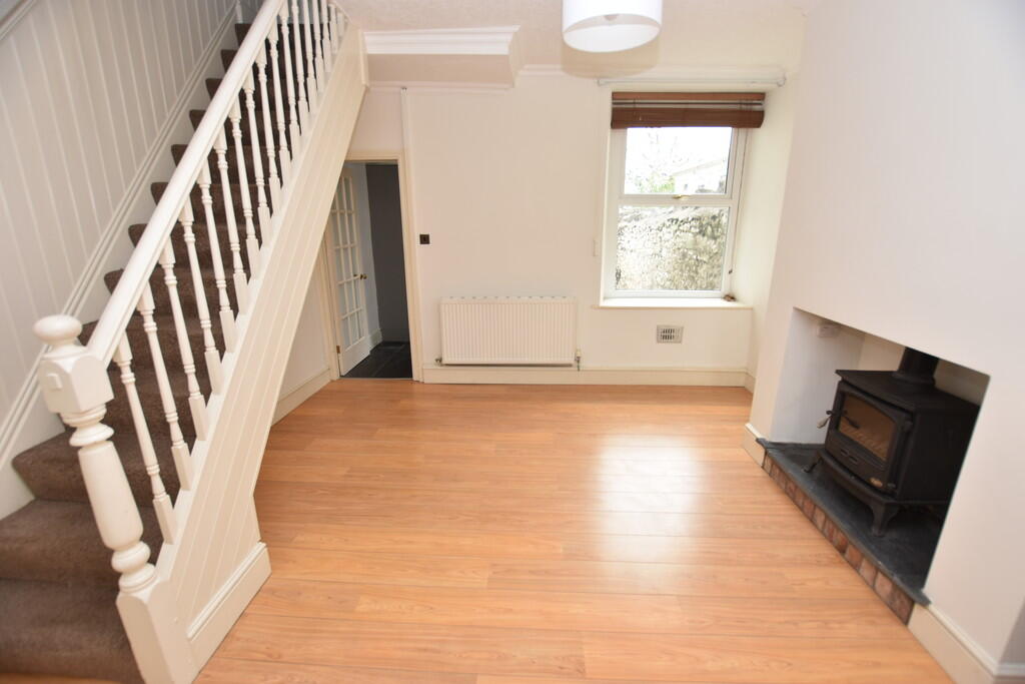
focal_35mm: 15
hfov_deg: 100.4
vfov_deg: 77.3
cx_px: 512
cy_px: 342
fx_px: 427
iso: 200
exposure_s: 1/60
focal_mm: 10
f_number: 4
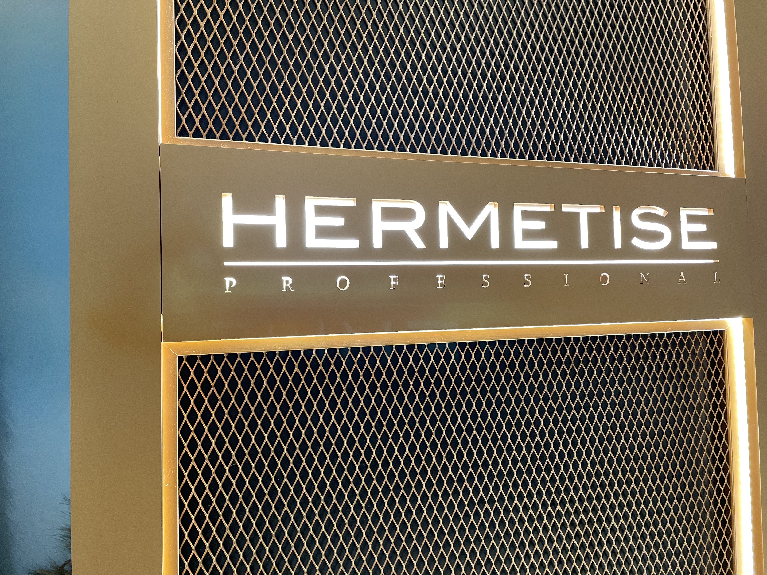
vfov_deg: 53.1
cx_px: 384
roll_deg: +1.3
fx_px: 576
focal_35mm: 26
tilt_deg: +1.1
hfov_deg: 67.3
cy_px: 288
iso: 200
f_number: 1.6
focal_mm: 4.2
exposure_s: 1/60
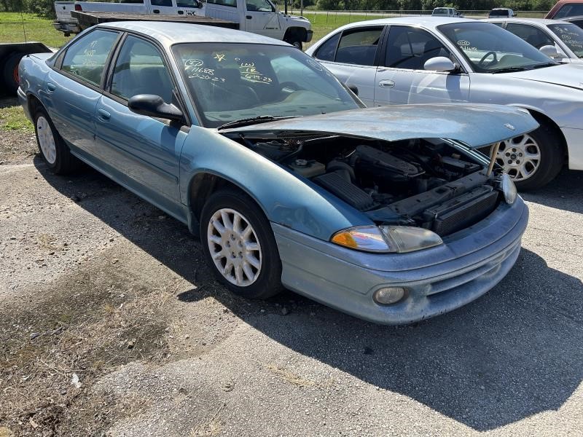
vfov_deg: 53.1
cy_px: 218
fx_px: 438
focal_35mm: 26
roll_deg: +0.7
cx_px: 292
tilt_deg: -25.5
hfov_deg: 67.3
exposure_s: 1/2299
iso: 50
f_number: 1.5
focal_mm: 5.7
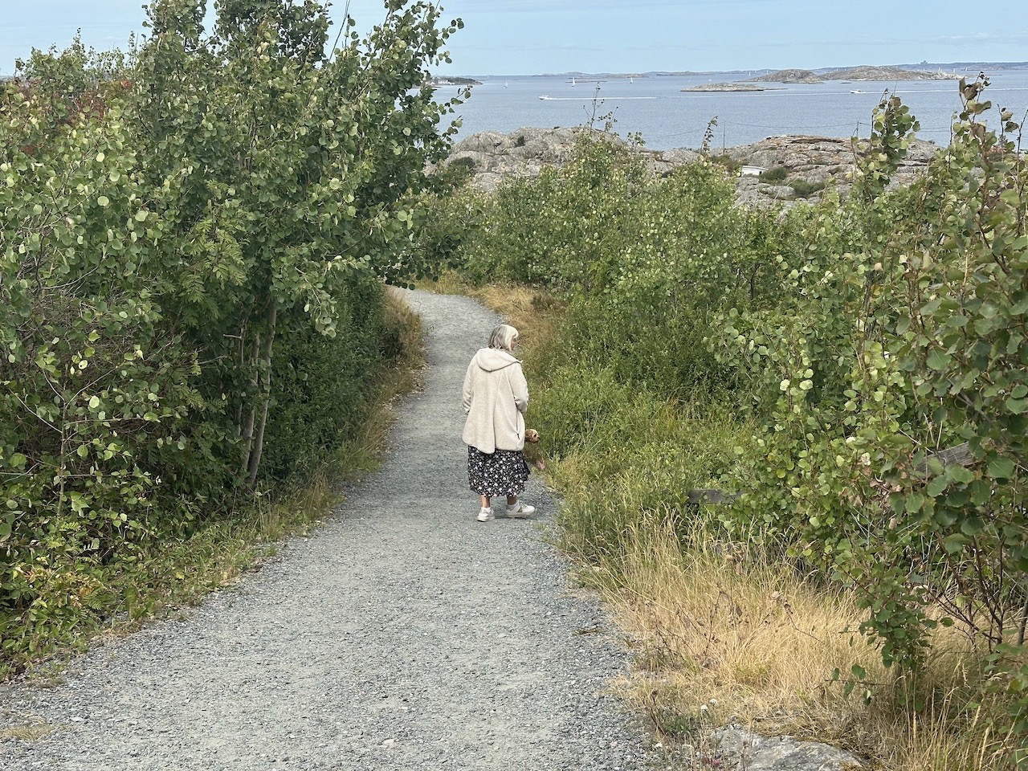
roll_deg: +1.2
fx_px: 1425
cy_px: 386
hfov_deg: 39.7
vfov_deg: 30.3
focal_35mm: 48
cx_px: 514
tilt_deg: -12.3
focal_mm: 6.86
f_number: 1.78
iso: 64
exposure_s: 1/2597
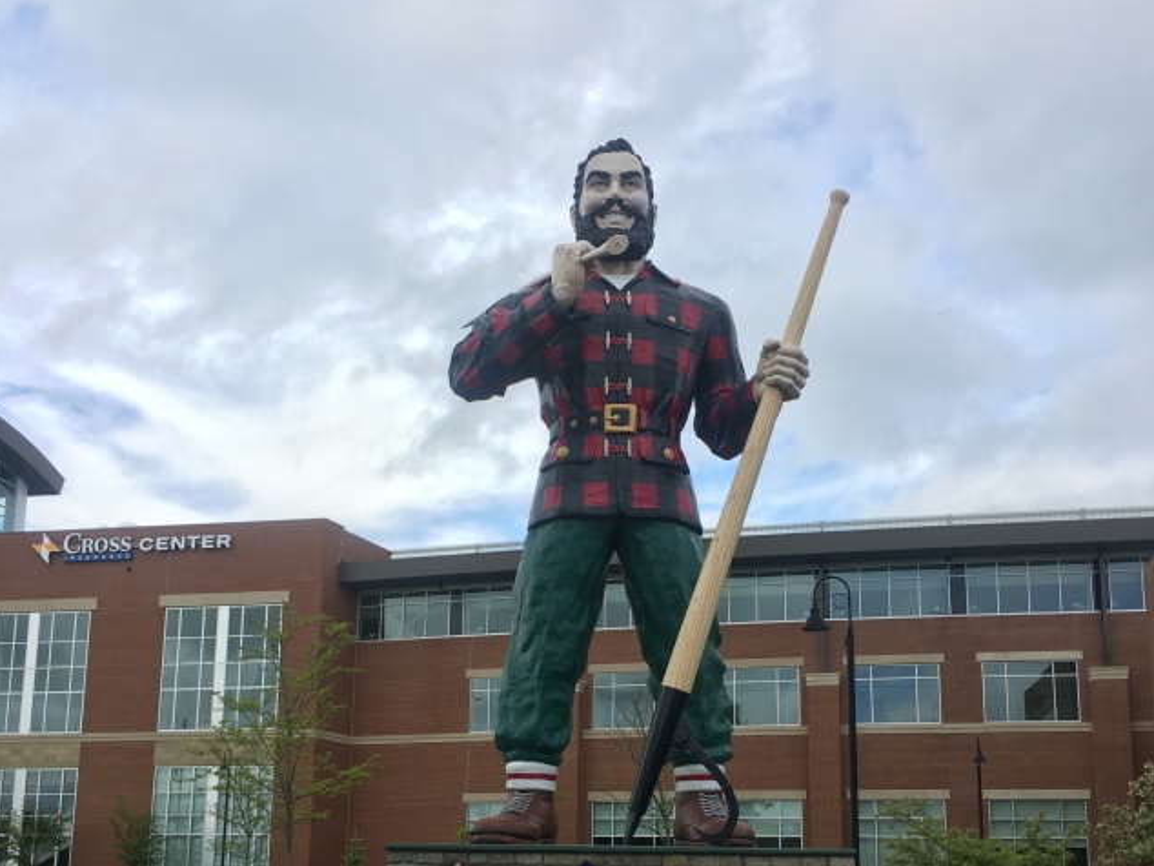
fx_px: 1301
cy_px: 654
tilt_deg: +10.3
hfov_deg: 47.8
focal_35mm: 39
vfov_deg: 36.0
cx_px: 573
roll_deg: -0.5
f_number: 2.2
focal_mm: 4.15
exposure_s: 1/950
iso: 25
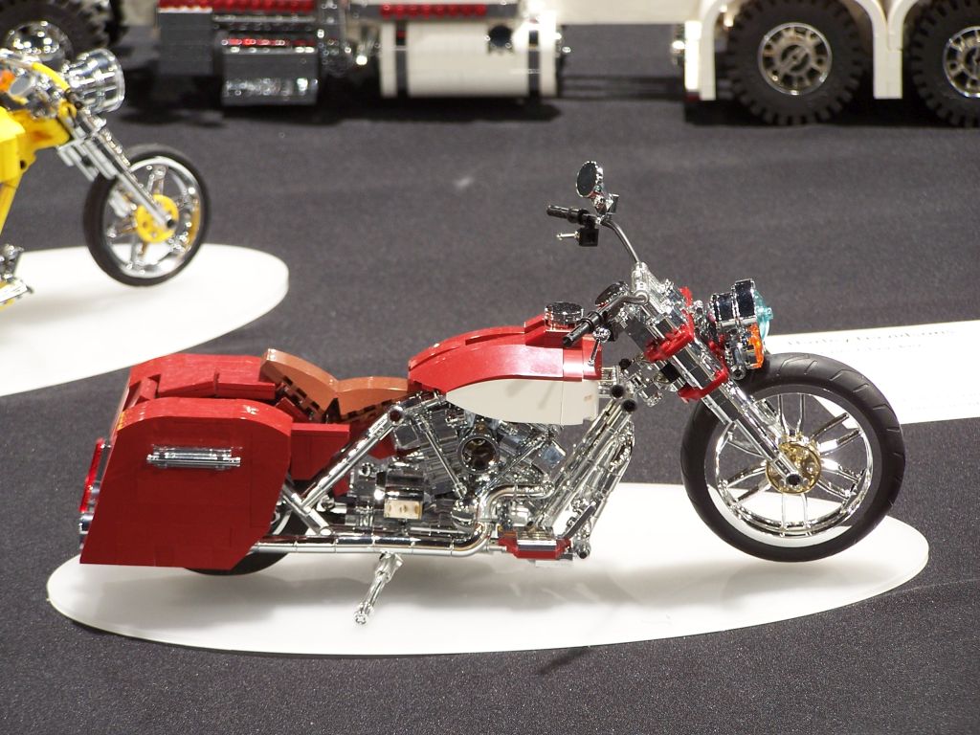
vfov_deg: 10.7
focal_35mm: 139
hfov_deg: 14.2
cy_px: 368
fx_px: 3935
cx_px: 490
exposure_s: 1/3
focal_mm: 23.1
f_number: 3.2
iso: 80
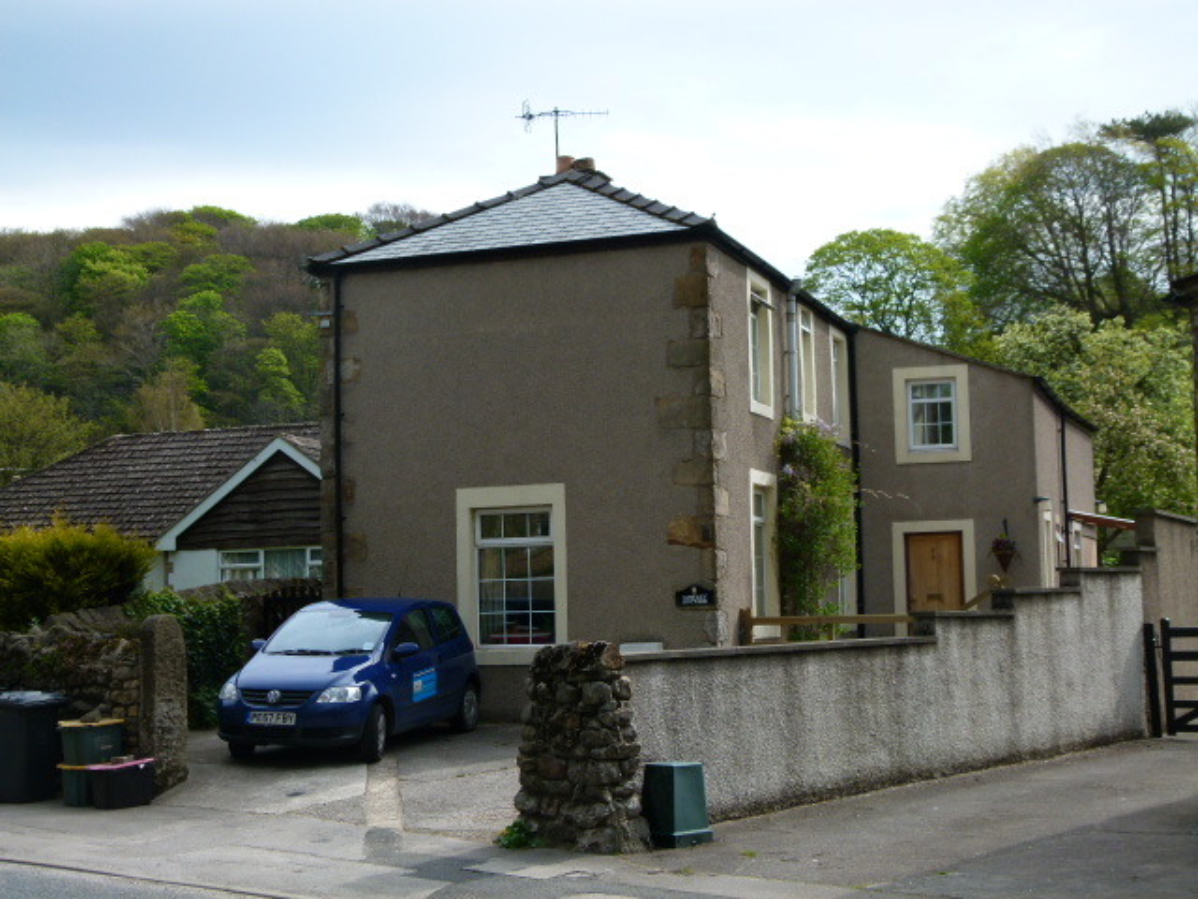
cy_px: 450
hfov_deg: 35.5
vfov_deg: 27.0
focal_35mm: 54
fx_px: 1869
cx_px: 599
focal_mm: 9.7
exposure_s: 1/400
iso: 100
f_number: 4
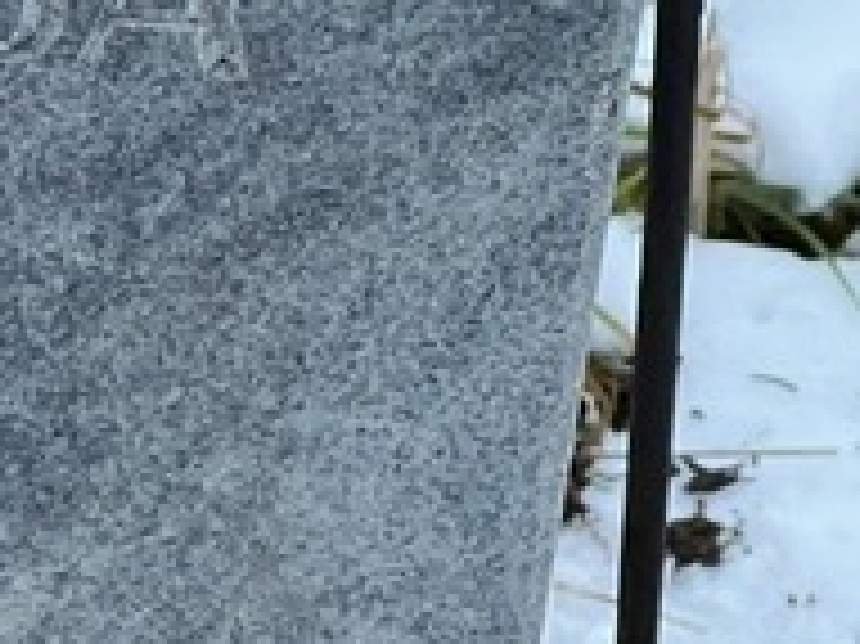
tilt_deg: -28.6
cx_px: -675
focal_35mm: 322
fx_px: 7995
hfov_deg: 6.0
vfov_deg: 4.6
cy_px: 585
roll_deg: +2.2
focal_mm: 9
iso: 400
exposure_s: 1/60
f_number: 2.8
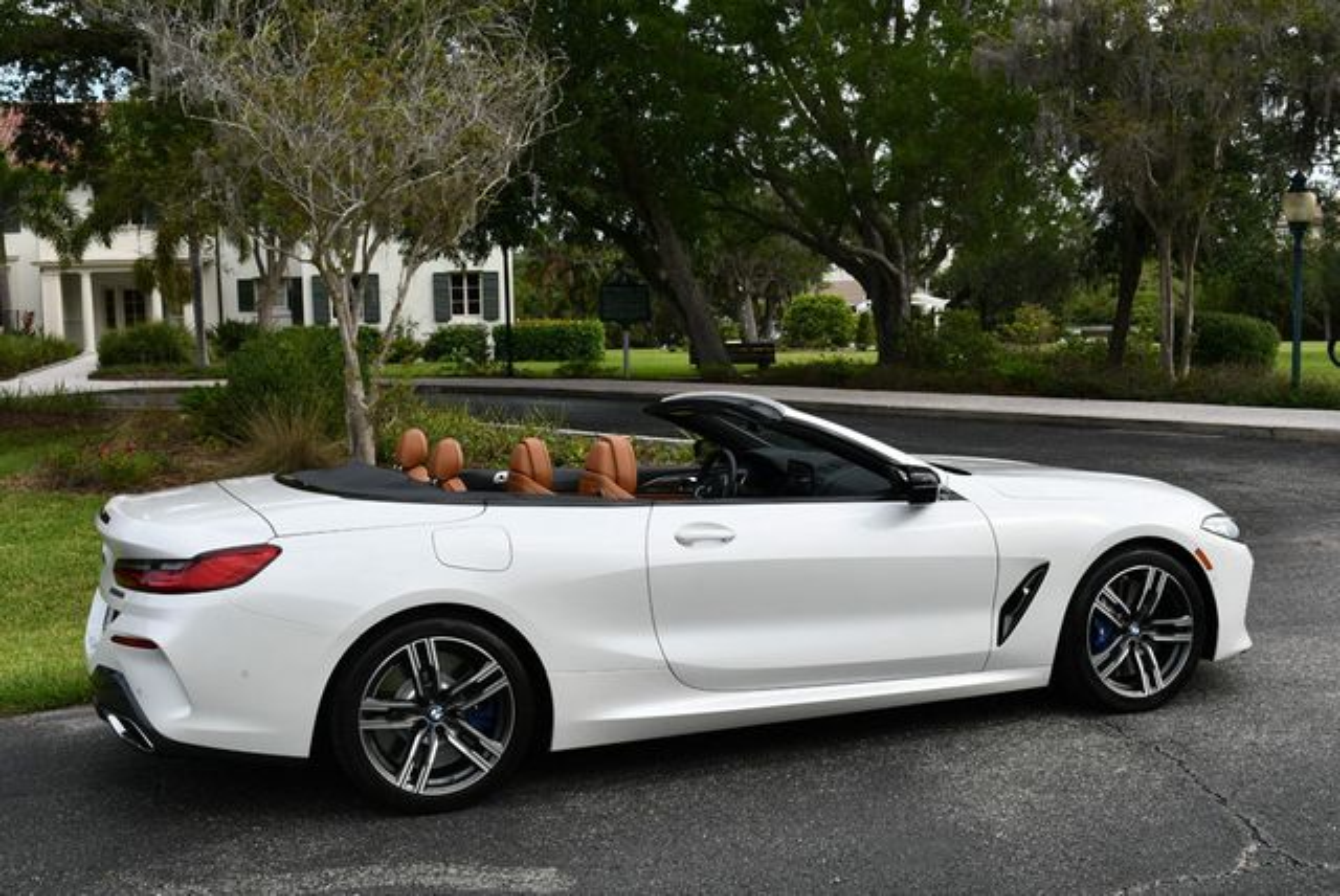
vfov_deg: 30.6
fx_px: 1639
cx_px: 670
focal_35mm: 44
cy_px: 448
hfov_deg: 44.5
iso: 140
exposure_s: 1/250
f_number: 8
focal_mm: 22
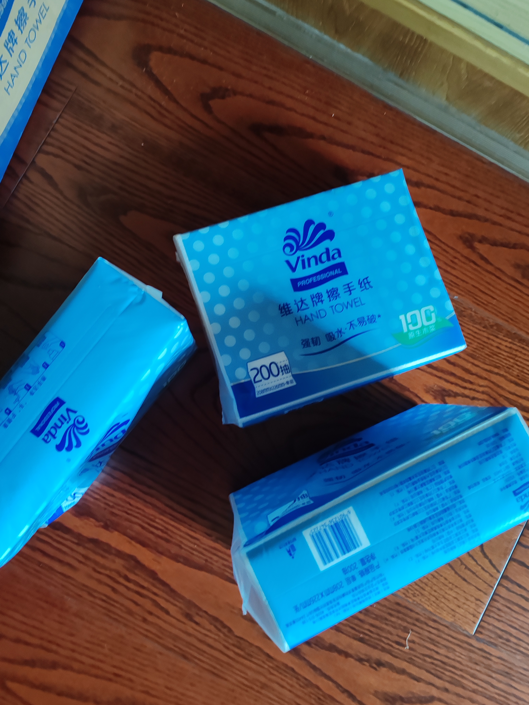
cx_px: 264
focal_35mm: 27
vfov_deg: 65.3
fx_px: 550
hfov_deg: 51.4
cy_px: 352
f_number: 1.9
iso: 2000
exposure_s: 1/50
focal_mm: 6.12
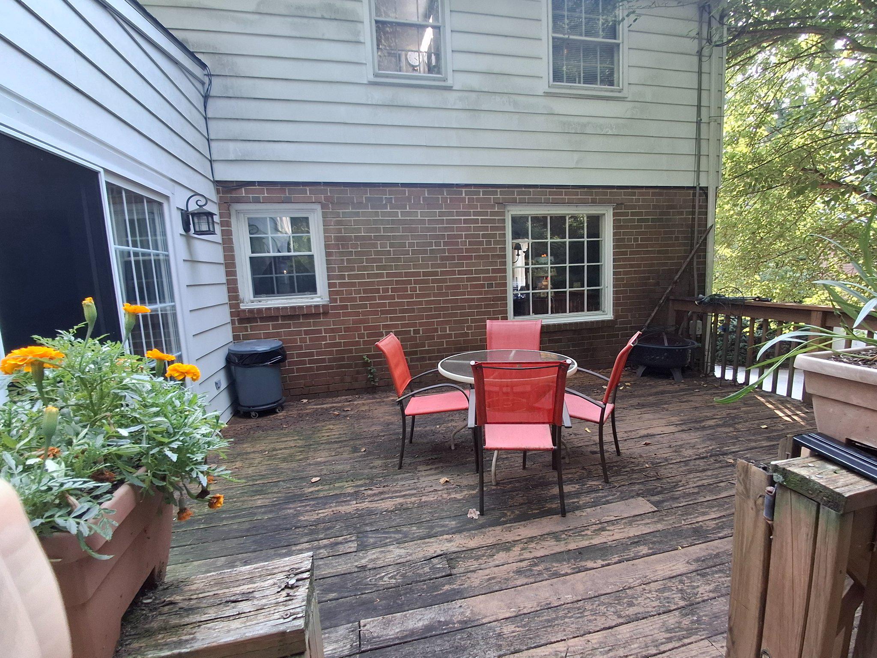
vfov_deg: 78.1
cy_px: 329
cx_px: 438
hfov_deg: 94.5
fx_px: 405
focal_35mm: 16
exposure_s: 1/120
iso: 80
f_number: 2.2
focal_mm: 1.64
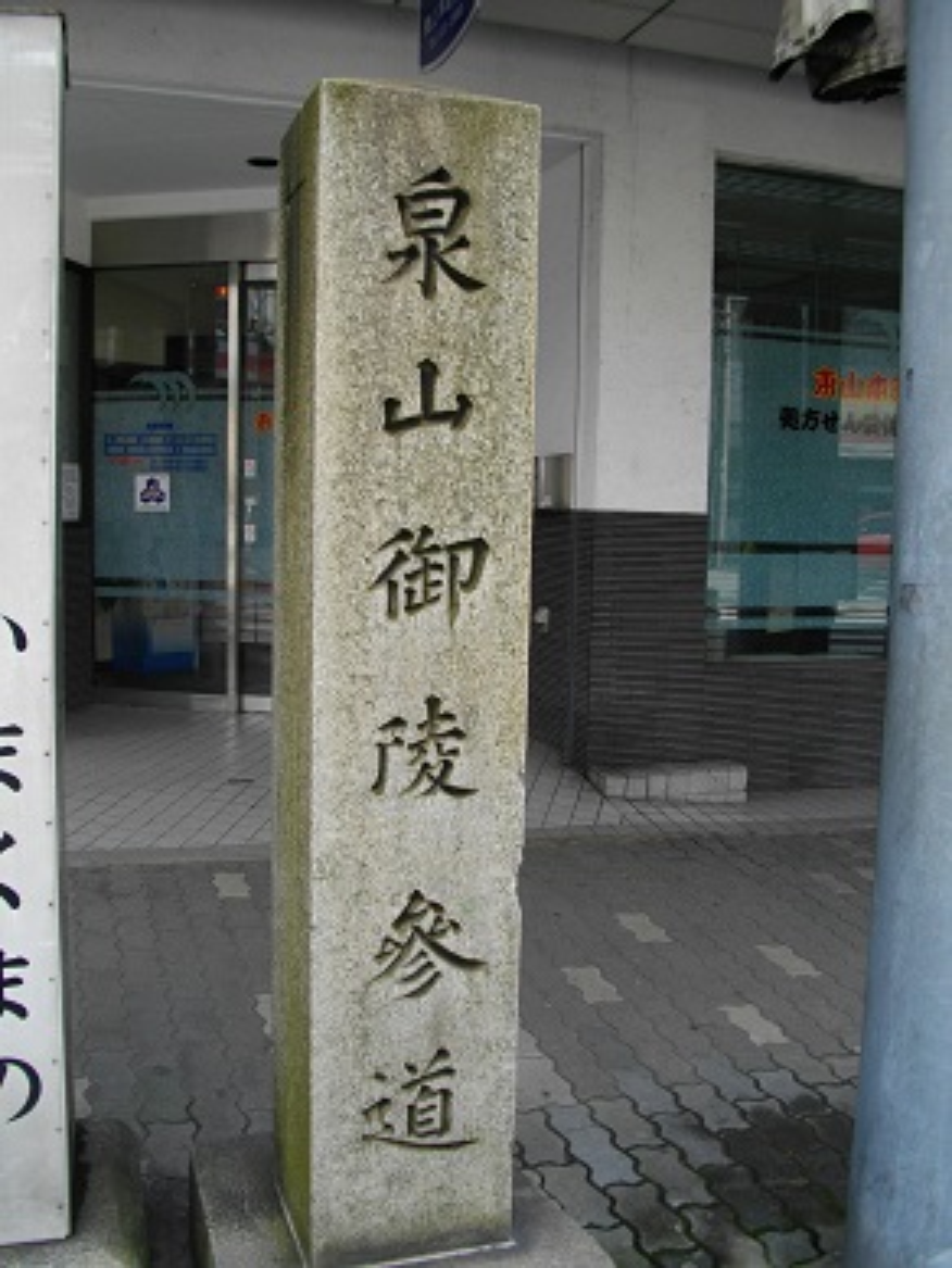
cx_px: 476
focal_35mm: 32
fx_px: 1173
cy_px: 634
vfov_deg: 56.8
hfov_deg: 44.2
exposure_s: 1/320
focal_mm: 5.7
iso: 100
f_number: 2.9
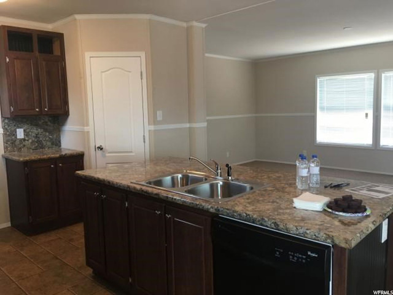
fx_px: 329
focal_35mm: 29
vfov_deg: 48.2
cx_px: 196
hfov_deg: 61.7
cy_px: 148
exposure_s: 1/30
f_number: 2.2
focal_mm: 4.15
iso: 100
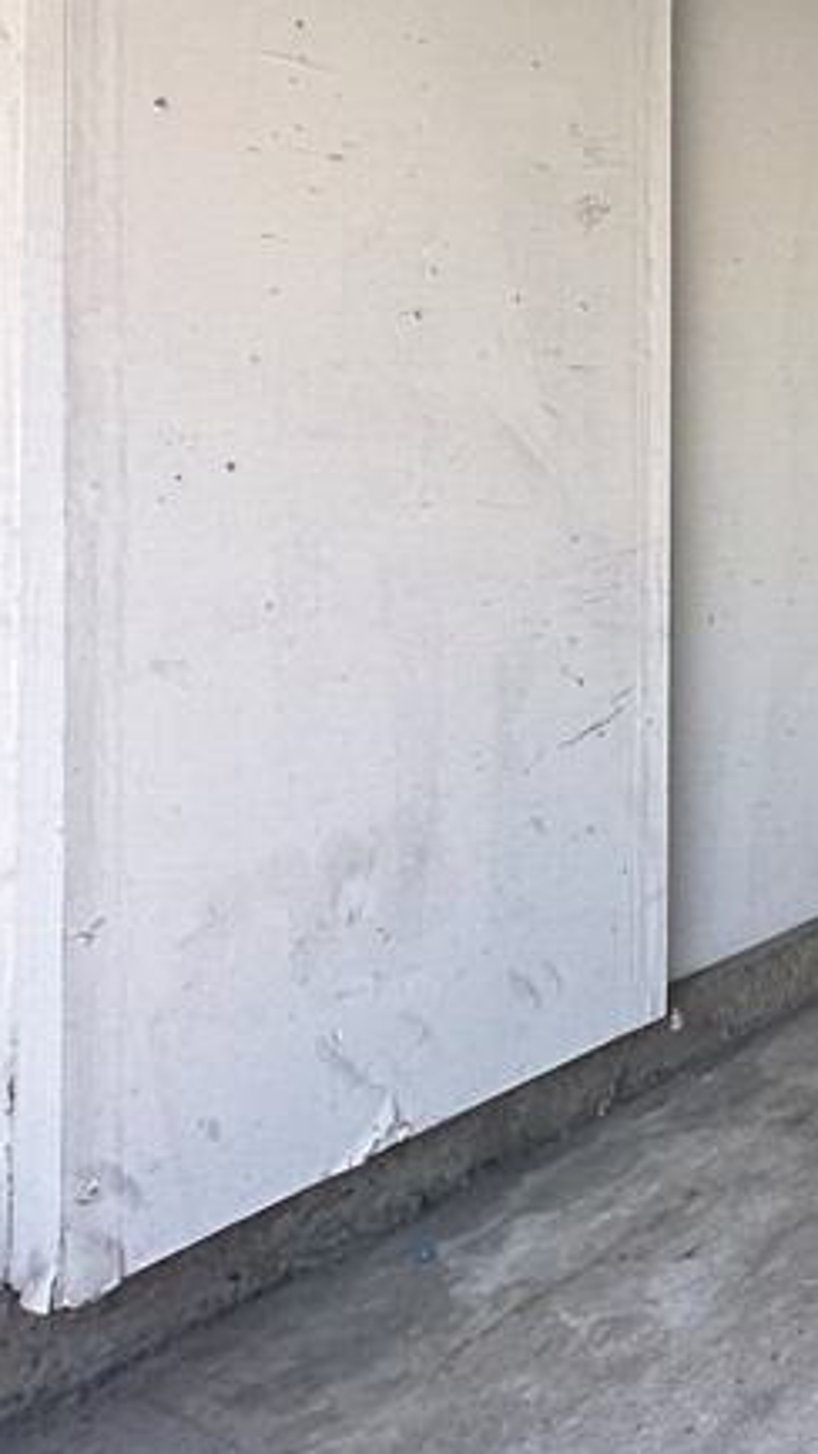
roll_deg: -0.9
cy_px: 312
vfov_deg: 52.1
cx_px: 1522
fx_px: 1389
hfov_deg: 20.7
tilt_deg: +0.9
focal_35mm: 36
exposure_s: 1/140
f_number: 2.2
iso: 40
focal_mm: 2.22
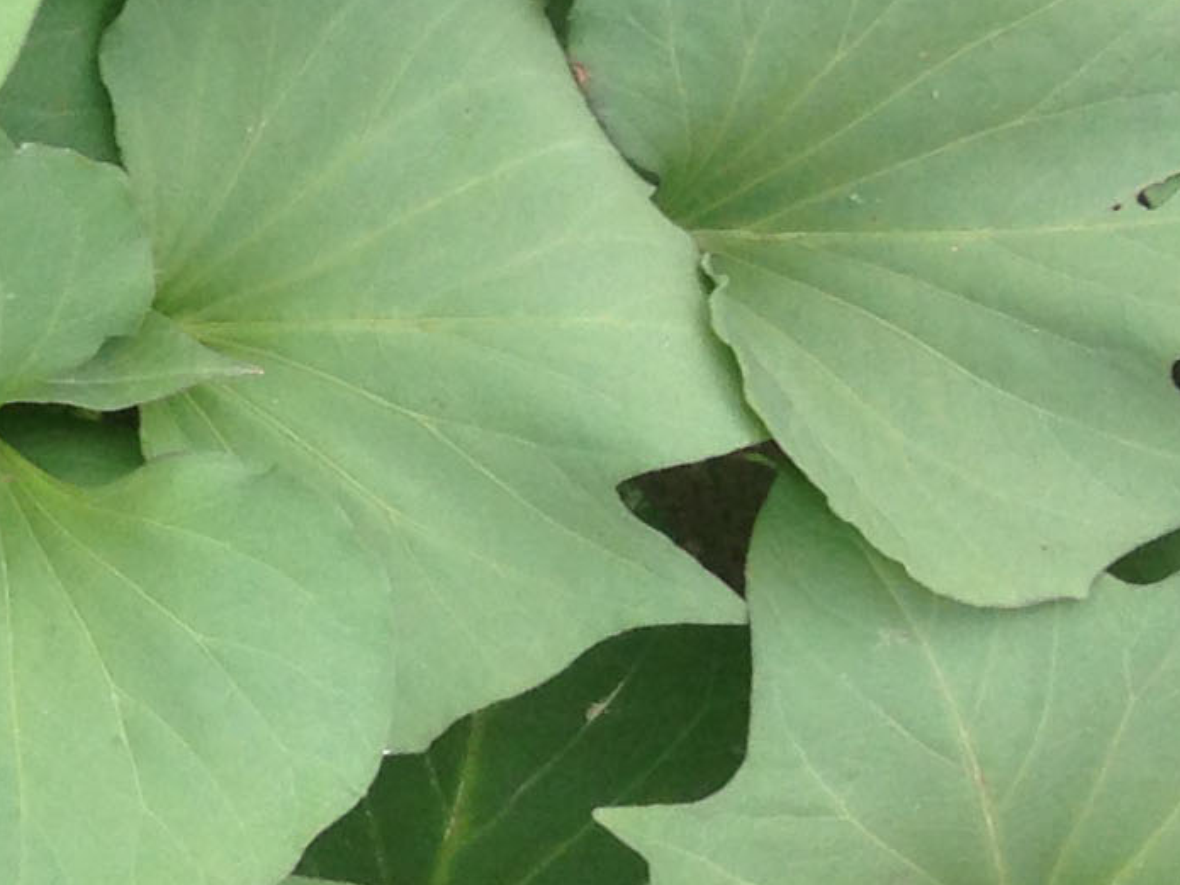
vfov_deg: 9.6
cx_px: -1256
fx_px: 5283
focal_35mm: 155
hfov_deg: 11.4
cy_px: 632
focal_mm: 4.12
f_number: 2.4
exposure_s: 1/121
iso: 50
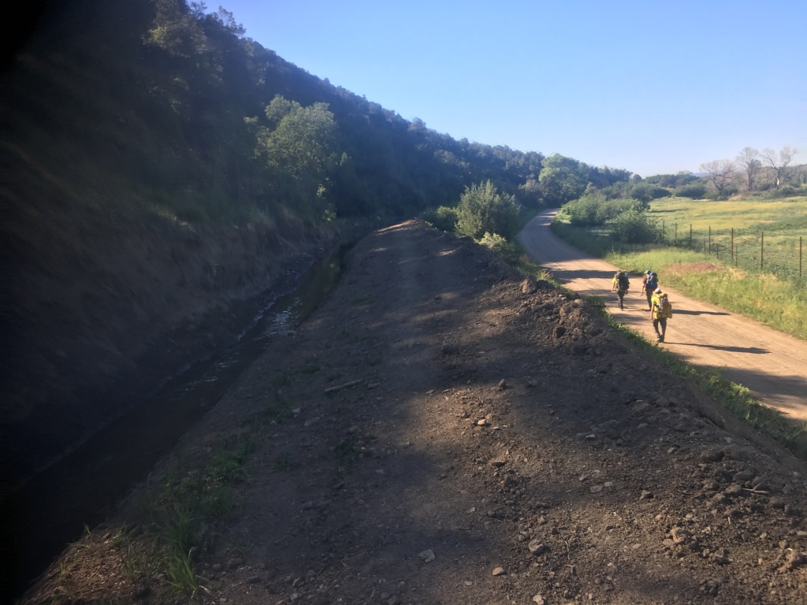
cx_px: 404
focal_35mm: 29
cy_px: 302
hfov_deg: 61.7
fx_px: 676
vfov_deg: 48.2
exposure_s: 1/513
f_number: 2.2
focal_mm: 4.15
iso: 25
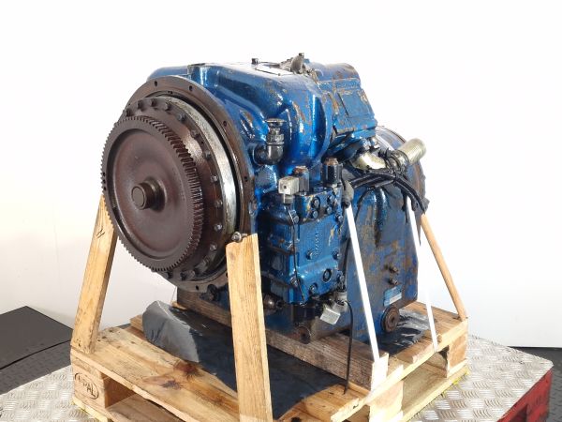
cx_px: 281
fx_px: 373
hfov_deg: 73.9
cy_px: 211
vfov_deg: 58.9
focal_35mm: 23
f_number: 1.8
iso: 125
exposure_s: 1/50
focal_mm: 6.4
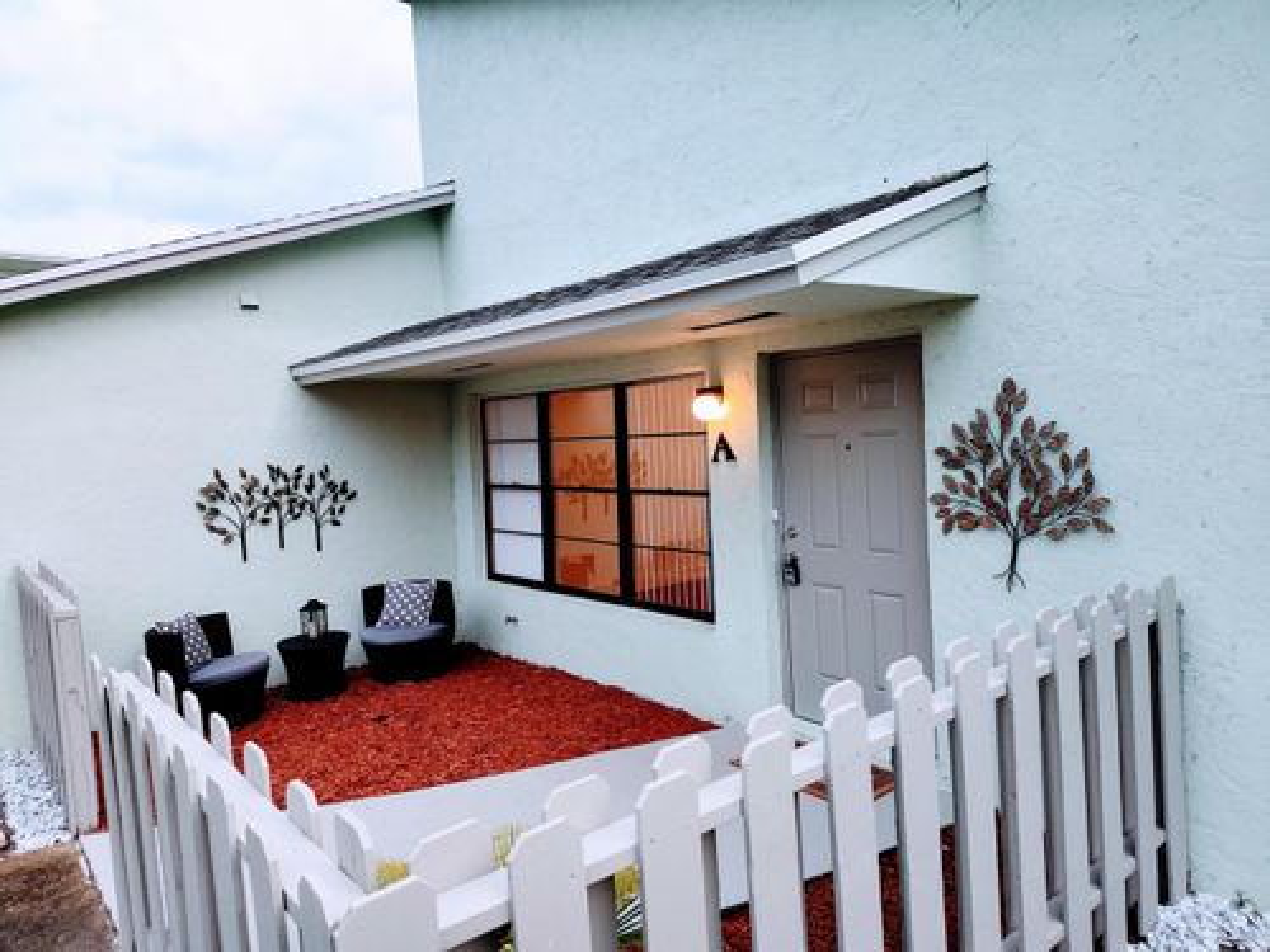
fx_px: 844
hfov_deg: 73.9
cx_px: 635
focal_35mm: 23
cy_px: 476
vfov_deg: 58.9
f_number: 1.8
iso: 160
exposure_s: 1/180
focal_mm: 6.4
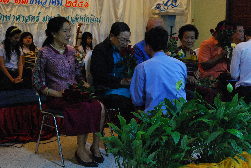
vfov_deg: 25.8
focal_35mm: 52
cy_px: 84
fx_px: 366
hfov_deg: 37.8
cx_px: 126
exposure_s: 1/25
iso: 1600
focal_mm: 35
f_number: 5.6
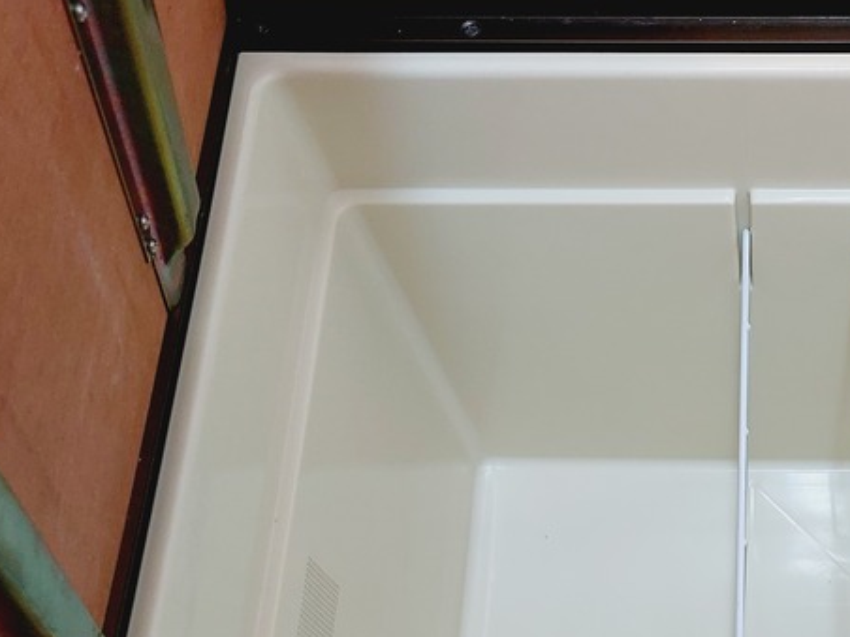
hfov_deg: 35.4
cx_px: 756
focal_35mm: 51
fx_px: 1252
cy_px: 567
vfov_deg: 27.6
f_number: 1.8
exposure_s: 1/60
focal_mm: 5.23
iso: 250
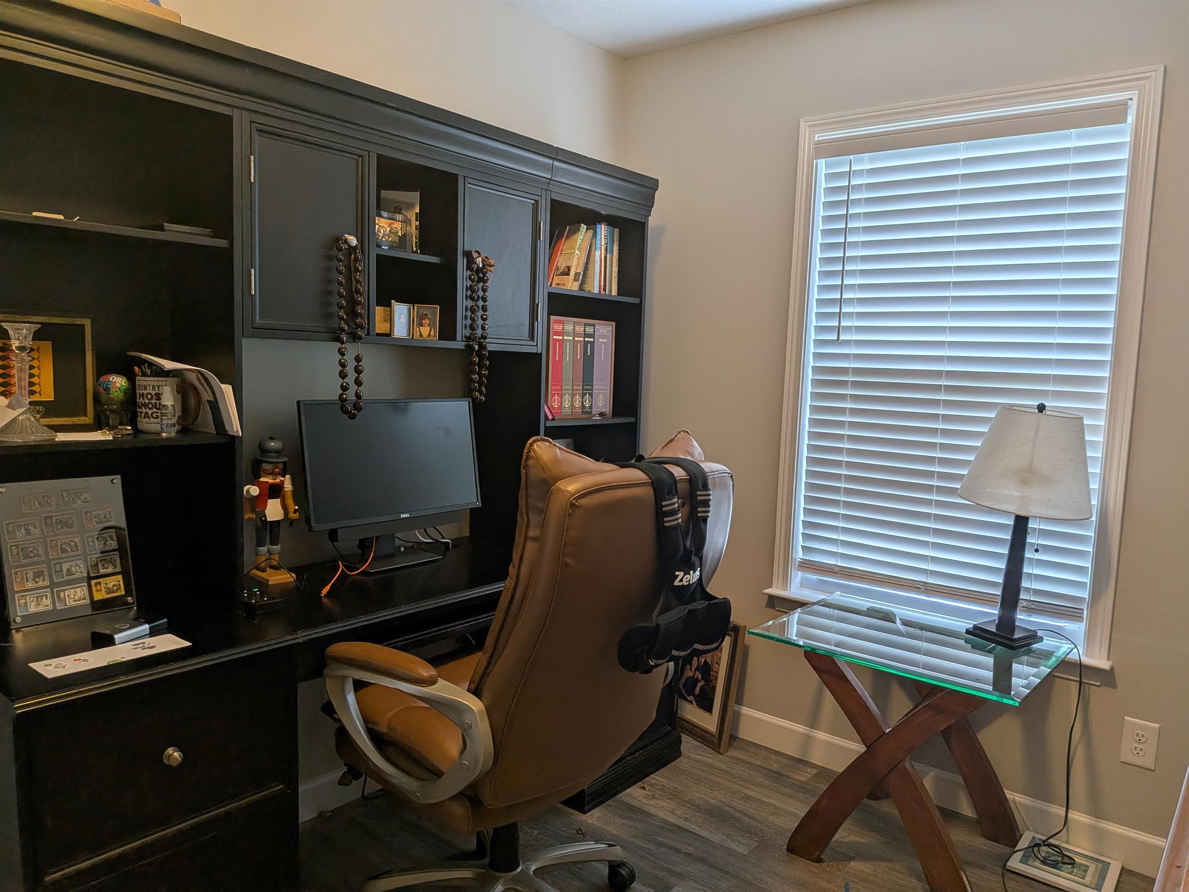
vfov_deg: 56.8
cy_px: 446
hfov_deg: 71.6
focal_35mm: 24
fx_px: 824
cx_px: 594
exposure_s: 1/144
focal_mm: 4.53
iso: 21
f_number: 1.7
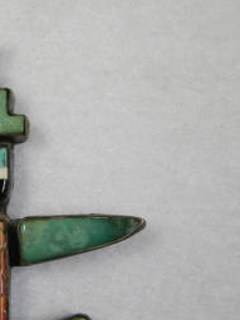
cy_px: 260
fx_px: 870
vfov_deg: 20.6
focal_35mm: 94
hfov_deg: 15.3
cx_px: -26
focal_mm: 7.5
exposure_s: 1/39
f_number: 2.7
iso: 97
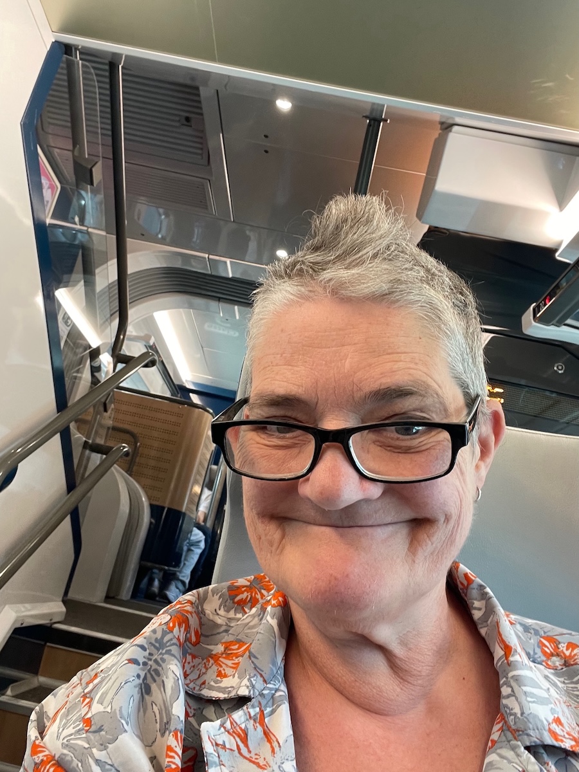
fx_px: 669
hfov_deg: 46.8
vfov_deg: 60.0
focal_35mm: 30
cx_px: 290
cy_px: 386
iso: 160
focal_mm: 2.71
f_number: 2.2
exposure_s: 1/60
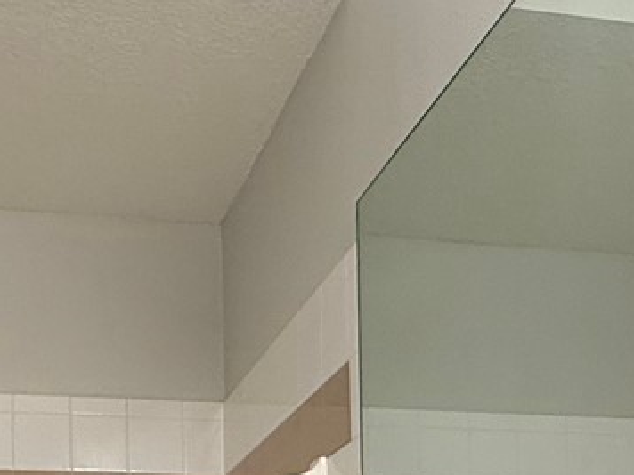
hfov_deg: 30.4
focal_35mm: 63
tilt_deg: +1.7
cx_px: 198
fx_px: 1154
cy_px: 696
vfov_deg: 20.3
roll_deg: +1.3
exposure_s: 1/120
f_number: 2.2
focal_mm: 2.22
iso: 125
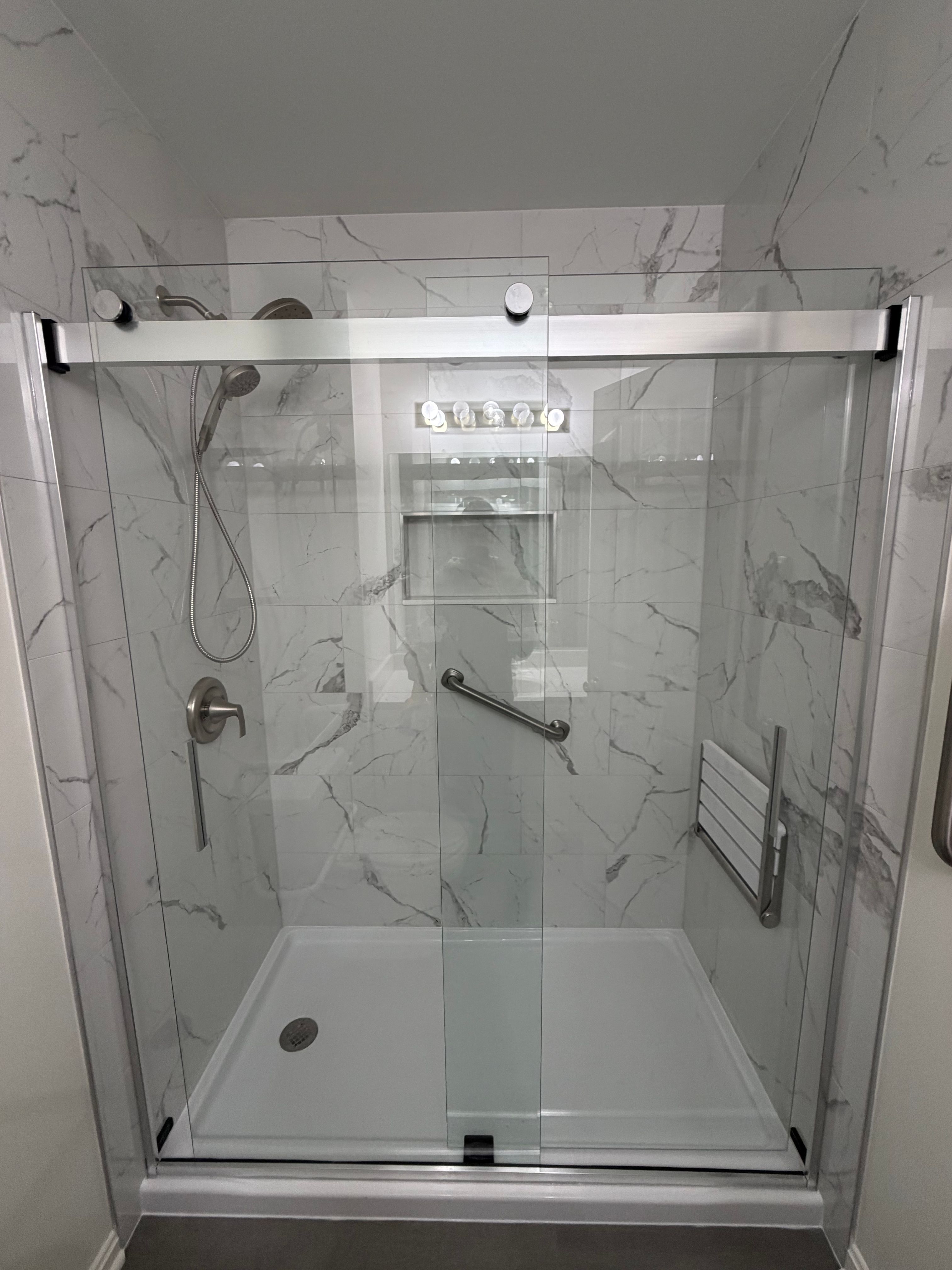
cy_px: 635
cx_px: 476
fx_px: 513
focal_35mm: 14
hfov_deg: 85.7
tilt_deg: -9.2
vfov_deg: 102.1
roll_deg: +0.5
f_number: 2.2
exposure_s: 1/60
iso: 200
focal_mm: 2.22
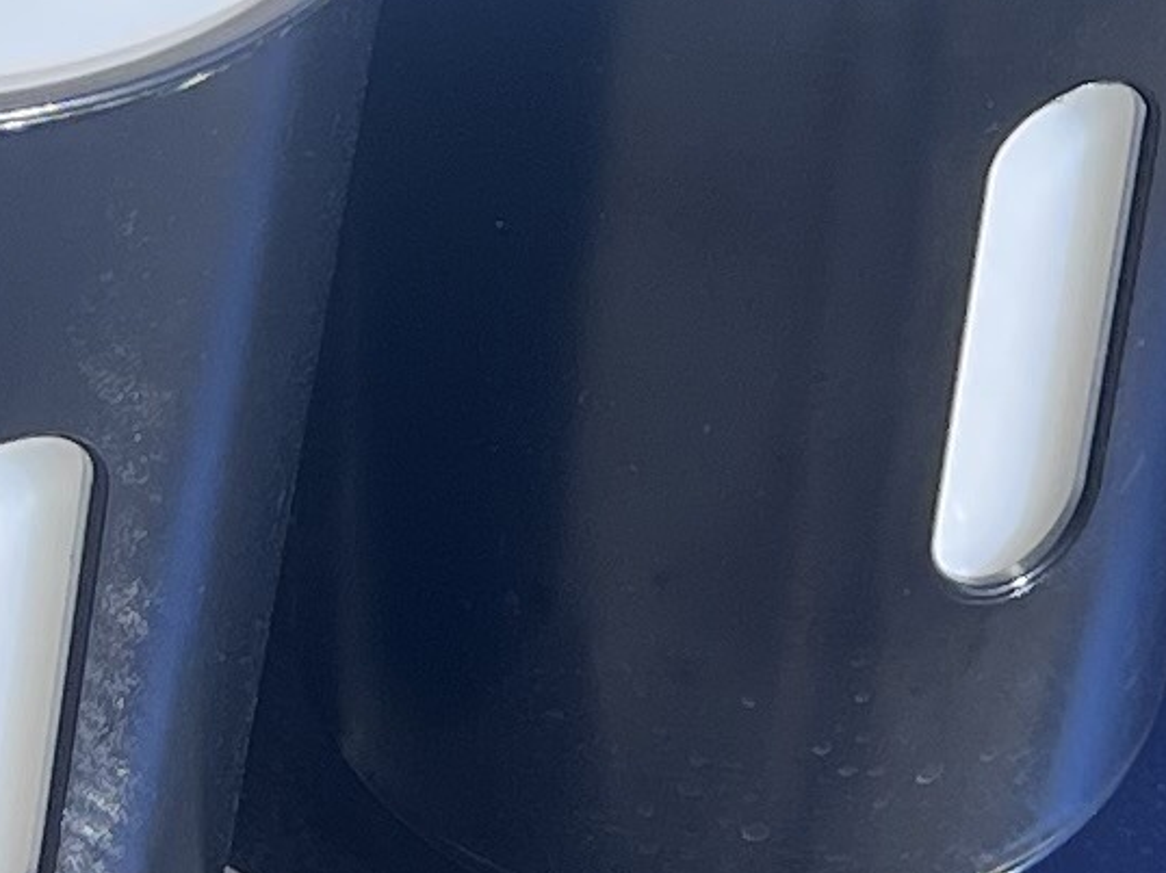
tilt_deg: -31.8
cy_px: -776
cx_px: 1257
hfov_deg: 10.0
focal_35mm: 195
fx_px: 6565
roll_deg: -2.1
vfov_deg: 7.4
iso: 50
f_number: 1.5
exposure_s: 1/1934
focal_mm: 5.7
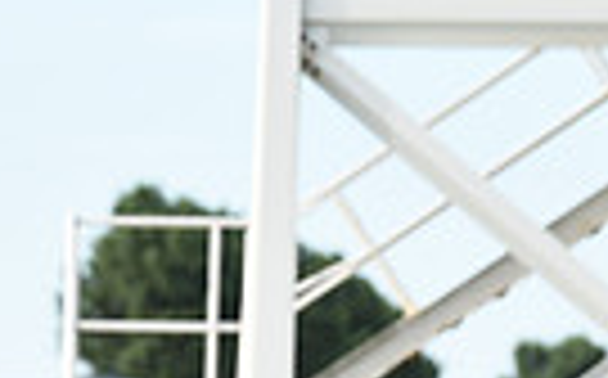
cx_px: -243
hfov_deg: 3.5
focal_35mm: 591
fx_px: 9781
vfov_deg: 2.2
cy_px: 862
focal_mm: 135
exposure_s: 1/640
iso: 400
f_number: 5.6
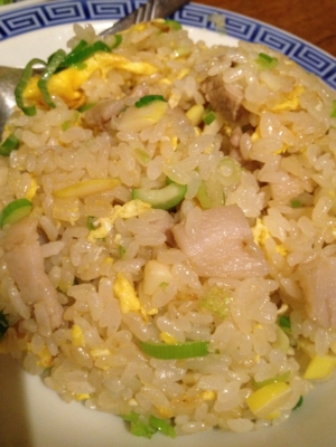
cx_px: 168
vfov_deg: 52.6
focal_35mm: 35
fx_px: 453
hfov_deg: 40.7
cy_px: 224
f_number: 2.4
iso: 320
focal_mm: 4.28
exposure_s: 1/20
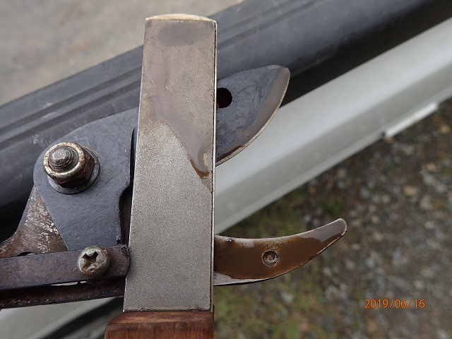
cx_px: 226
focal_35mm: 25
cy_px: 170
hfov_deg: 69.4
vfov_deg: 54.9
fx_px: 326
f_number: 2.8
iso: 100
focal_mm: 4.5
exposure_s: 1/400
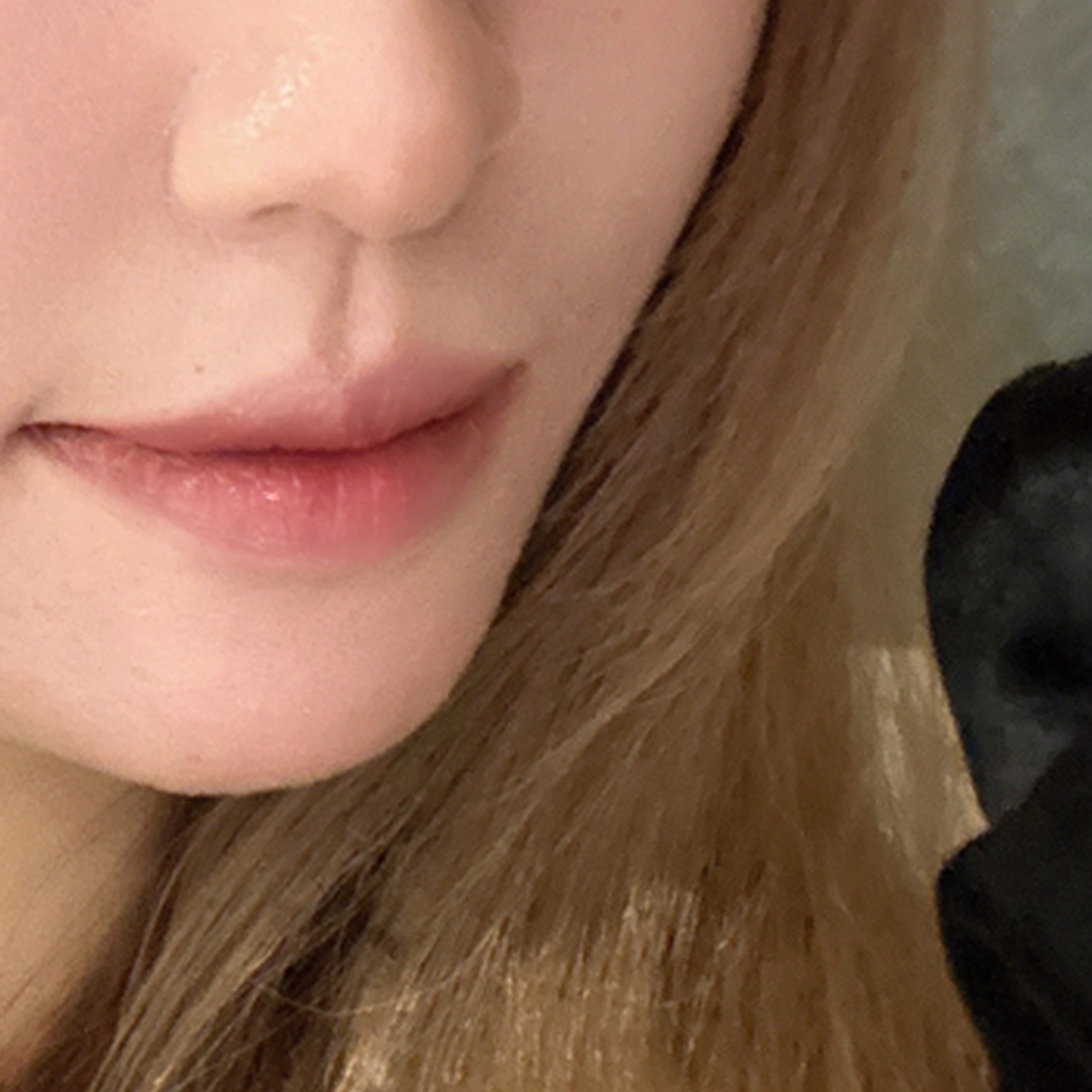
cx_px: -208
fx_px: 2605
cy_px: 812
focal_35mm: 73
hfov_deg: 22.0
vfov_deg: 23.4
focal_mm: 2.69
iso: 640
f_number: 1.9
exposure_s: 1/26
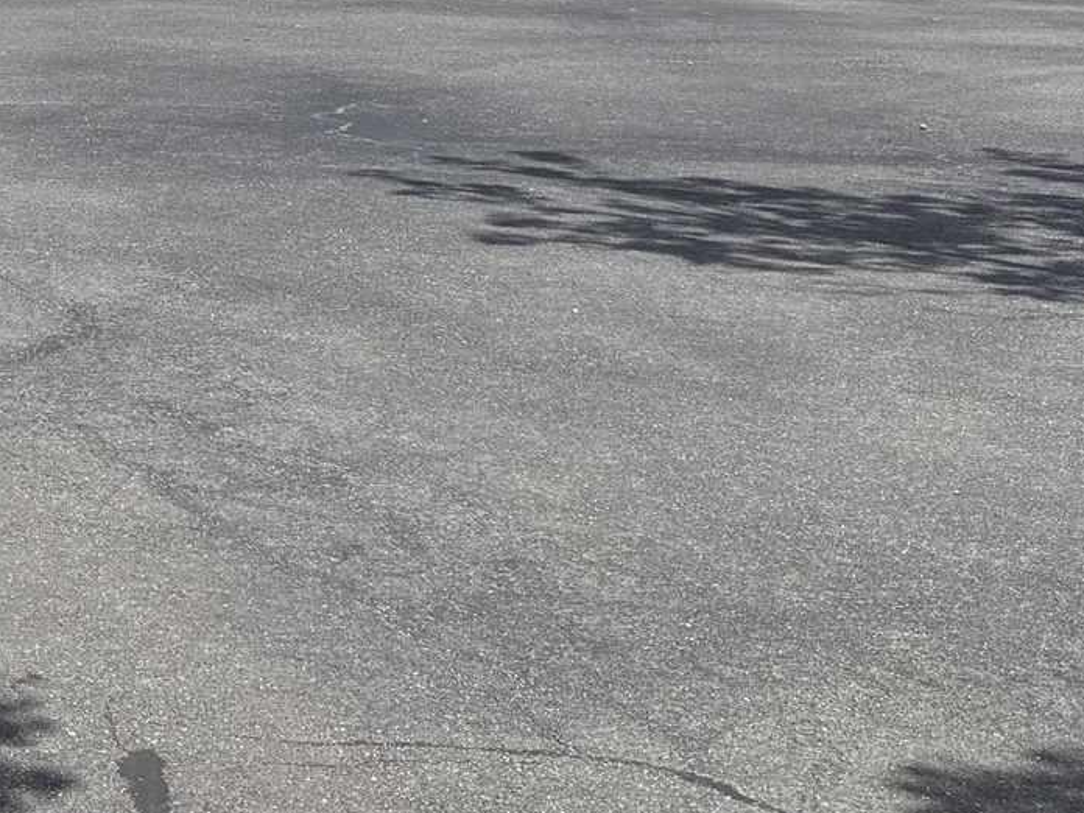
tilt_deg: +2.2
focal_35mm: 106
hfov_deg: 17.2
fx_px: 3319
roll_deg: -1.7
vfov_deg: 13.0
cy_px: -509
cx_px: -413
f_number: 1.78
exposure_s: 1/5814
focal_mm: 6.76
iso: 80
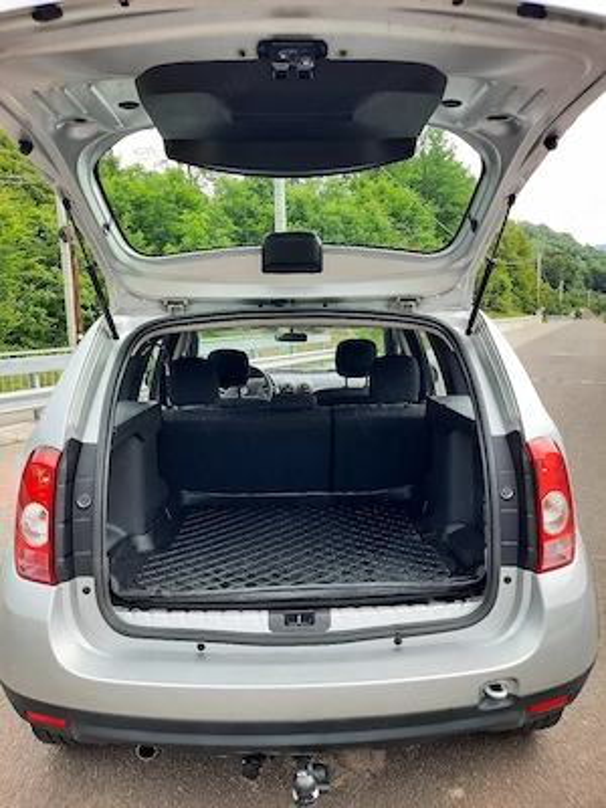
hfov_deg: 54.9
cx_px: 303
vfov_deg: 69.4
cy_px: 404
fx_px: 584
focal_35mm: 25
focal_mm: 4.6
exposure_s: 1/50
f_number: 2
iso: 32
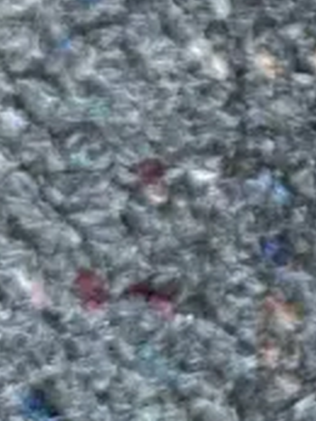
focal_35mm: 142
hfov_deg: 9.4
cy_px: -282
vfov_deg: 12.9
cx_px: 751
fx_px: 1726
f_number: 1.78
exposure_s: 1/100
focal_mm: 6.86
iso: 160
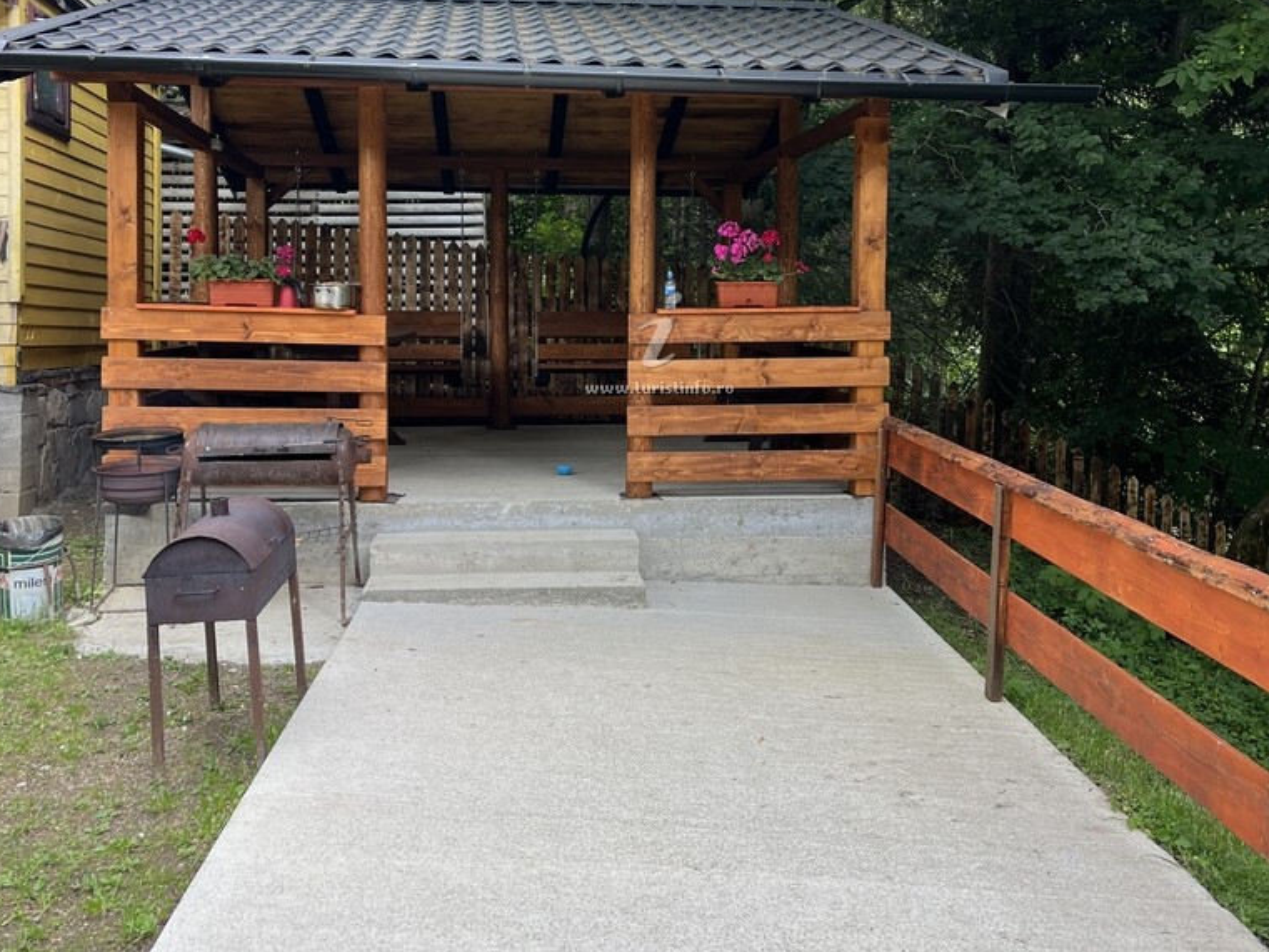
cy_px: 312
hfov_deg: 52.6
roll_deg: +1.3
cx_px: 630
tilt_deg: -0.2
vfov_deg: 40.2
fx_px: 1283
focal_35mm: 35
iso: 32
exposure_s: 1/150
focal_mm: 5.1
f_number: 1.6
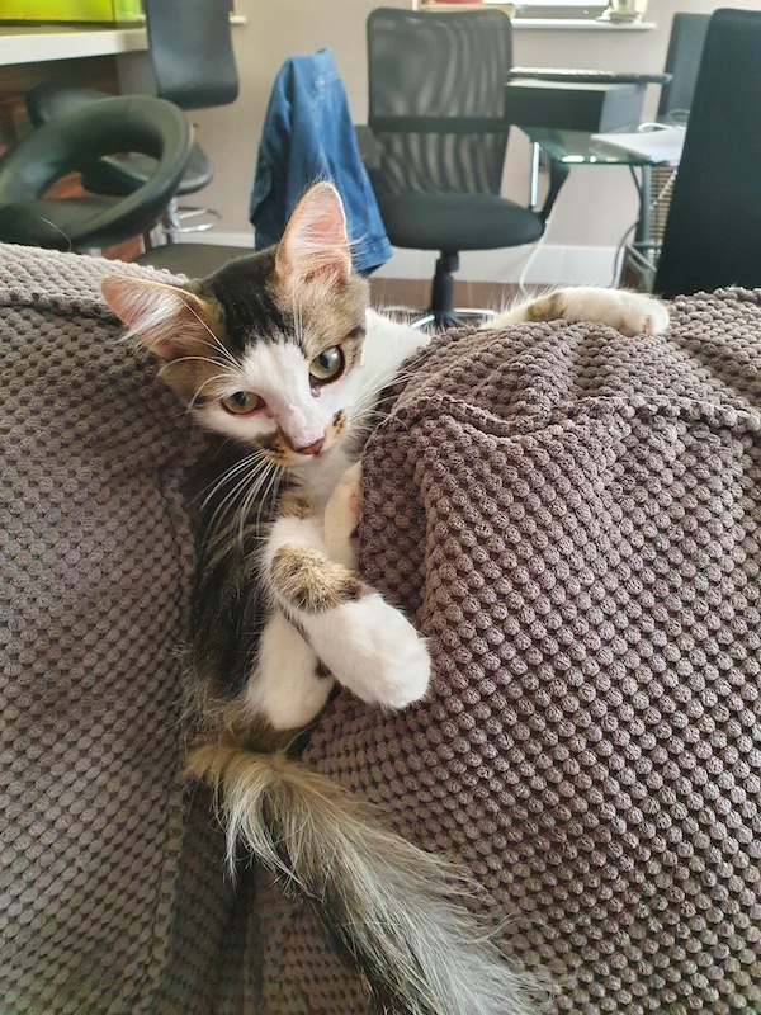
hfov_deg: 53.1
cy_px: 508
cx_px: 380
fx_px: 762
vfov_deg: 67.3
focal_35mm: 26
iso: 640
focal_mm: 4.32
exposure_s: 1/100
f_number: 2.4
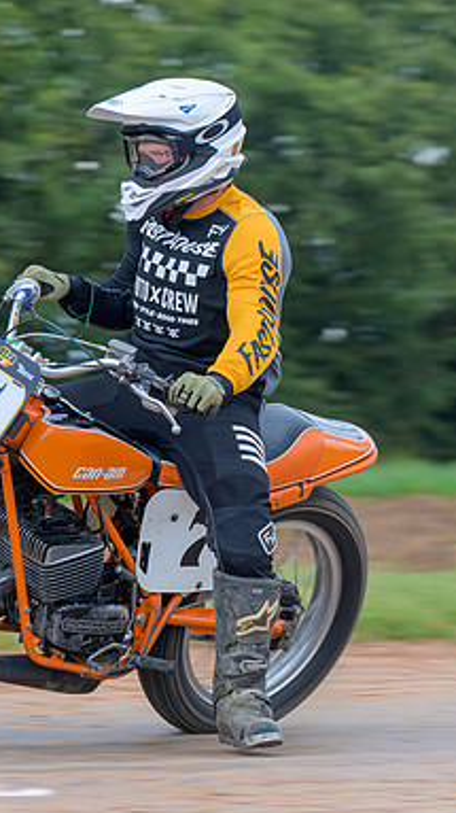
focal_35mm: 244
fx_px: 5253
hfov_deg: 5.0
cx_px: 4
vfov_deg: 8.8
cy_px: 450
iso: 160
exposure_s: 1/250
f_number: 4
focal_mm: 84
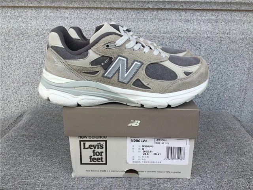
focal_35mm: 31
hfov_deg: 58.4
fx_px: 227
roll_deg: -0.5
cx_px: 126
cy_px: 95
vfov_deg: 45.4
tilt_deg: -17.9
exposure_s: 1/452
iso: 25
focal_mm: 3.3
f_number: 2.4
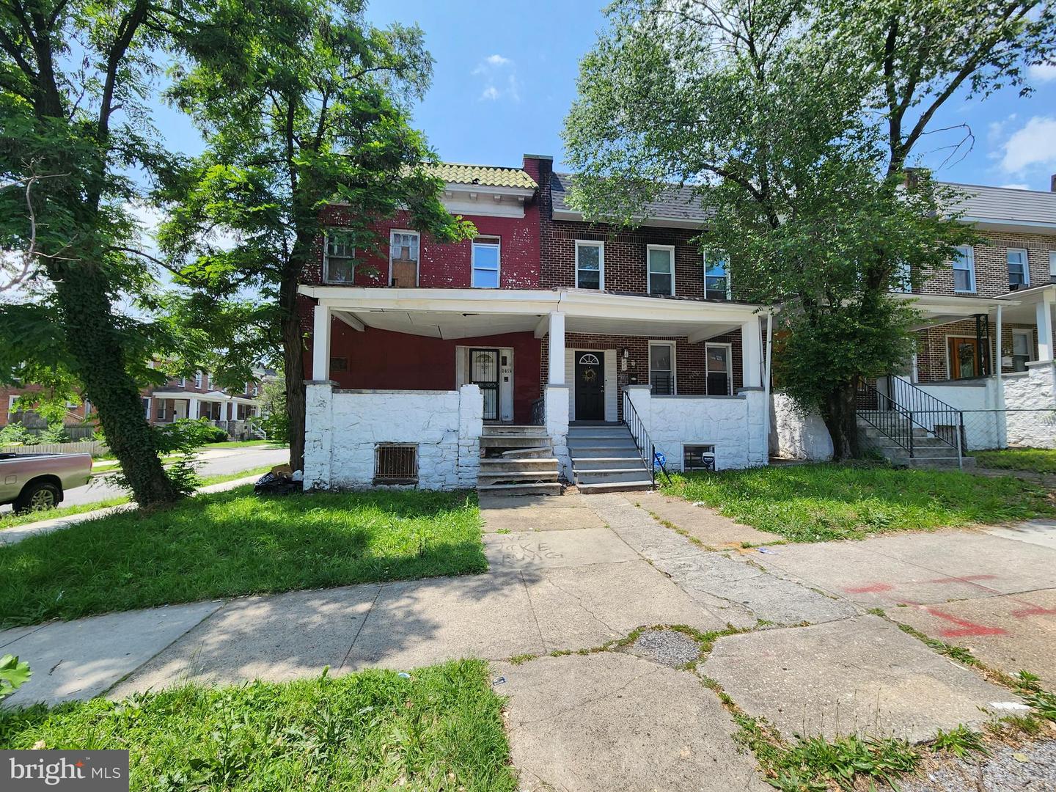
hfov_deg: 106.2
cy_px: 396
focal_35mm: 13
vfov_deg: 89.9
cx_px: 528
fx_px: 397
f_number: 2.2
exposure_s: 1/1117
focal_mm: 2.2
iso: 50
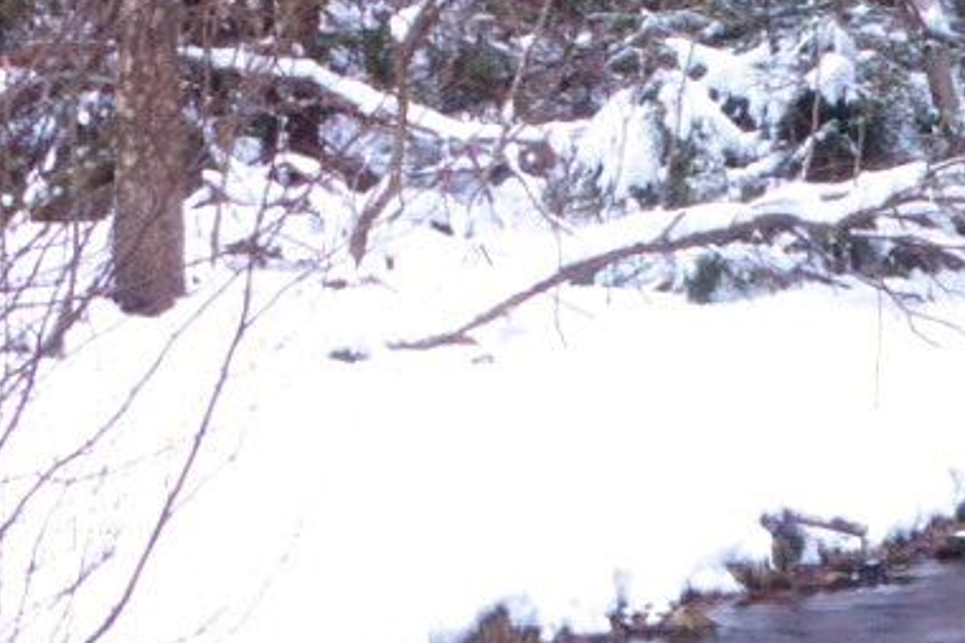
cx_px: 929
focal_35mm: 219
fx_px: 5868
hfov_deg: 9.3
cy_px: 961
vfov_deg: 6.2
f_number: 8
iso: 200
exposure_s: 8
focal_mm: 9.1
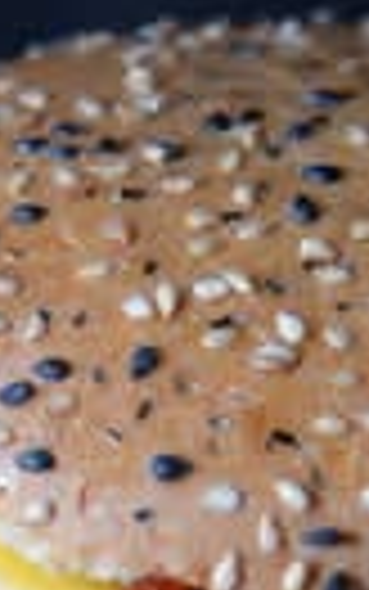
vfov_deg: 9.2
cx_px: -256
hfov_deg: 5.8
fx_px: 3610
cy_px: 725
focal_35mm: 225
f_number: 2.8
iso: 1600
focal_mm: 29
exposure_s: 1/50
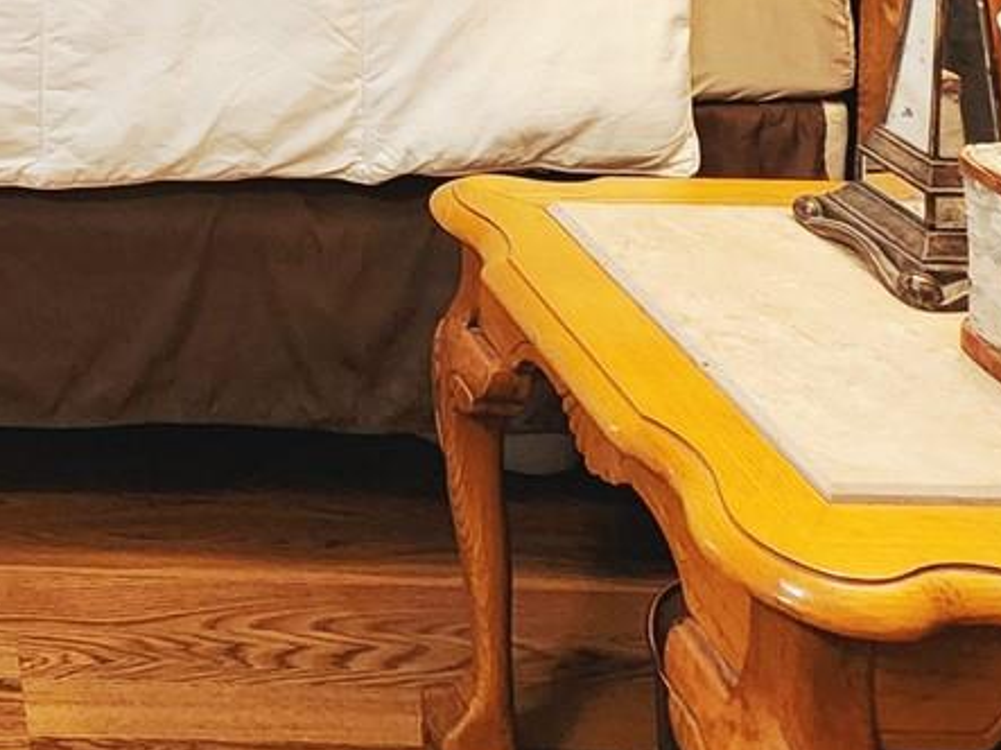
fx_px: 1359
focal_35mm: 47
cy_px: -470
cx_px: -127
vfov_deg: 22.8
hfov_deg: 34.4
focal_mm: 2.2
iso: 320
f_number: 2.2
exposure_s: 1/30
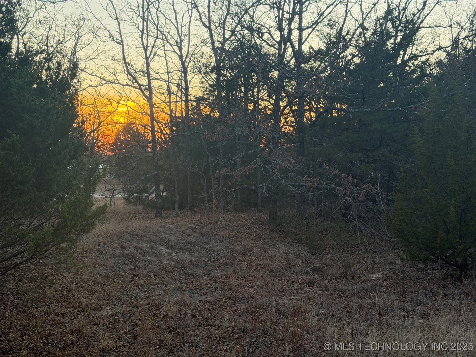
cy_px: 178
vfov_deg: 30.3
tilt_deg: -1.5
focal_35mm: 48
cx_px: 238
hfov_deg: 39.7
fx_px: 660
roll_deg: +1.3
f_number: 1.78
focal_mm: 6.76
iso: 160
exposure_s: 1/226
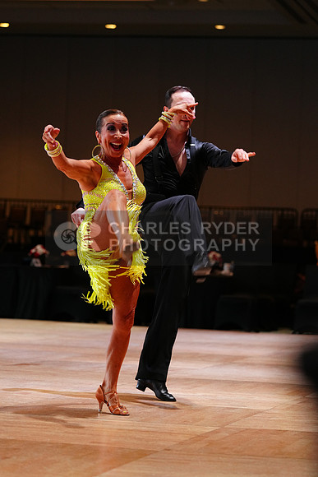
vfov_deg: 16.6
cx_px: 159
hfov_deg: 11.2
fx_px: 1629
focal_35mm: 123
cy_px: 238
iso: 2500
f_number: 4
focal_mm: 123
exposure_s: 1/250
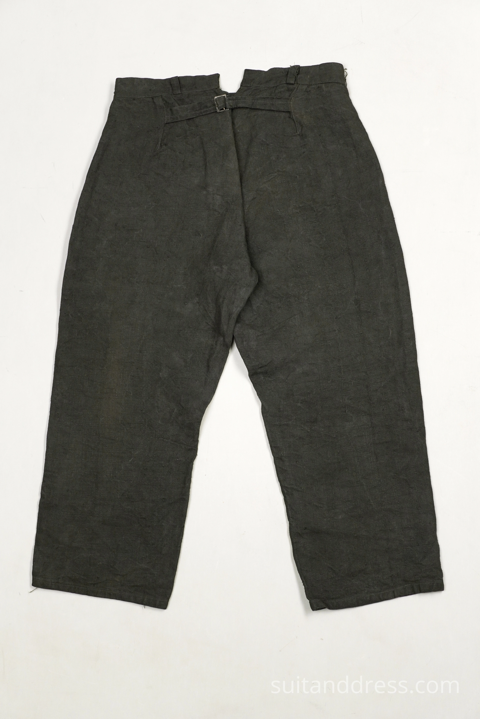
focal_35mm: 48
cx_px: 240
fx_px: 960
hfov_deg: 28.1
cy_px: 360
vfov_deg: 41.1
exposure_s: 1/100
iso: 400
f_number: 4.5
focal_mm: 32
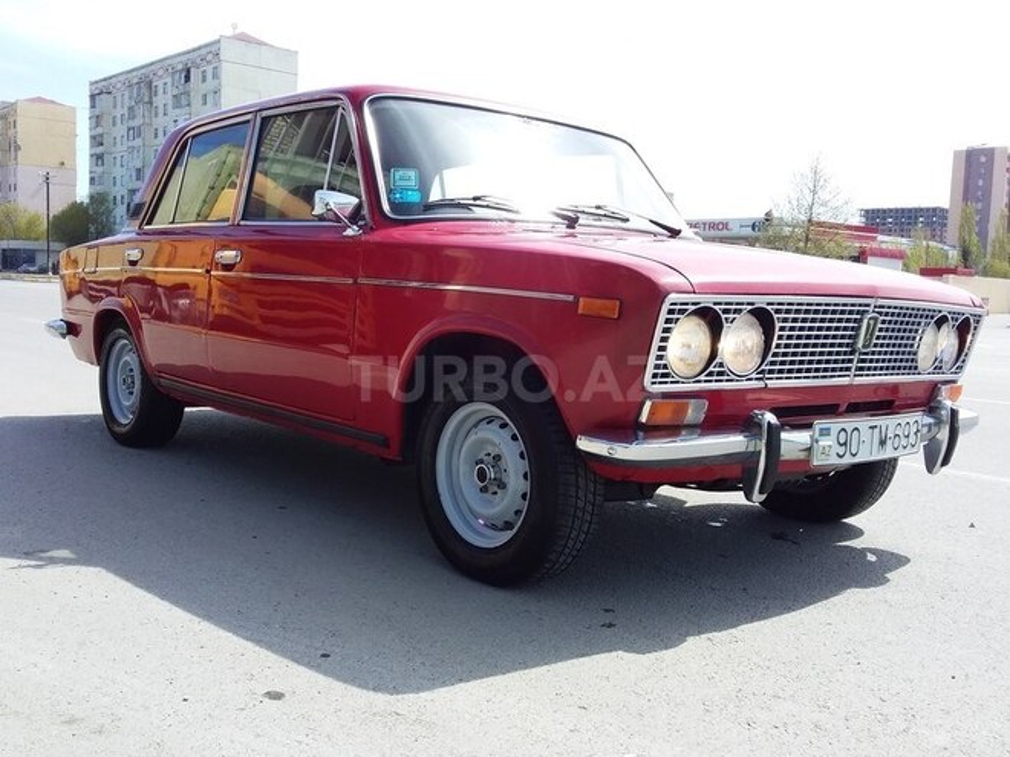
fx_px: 904
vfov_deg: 45.4
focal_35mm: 31
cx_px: 505
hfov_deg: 58.4
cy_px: 378
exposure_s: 1/881
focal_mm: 3.3
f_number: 2.2
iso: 40
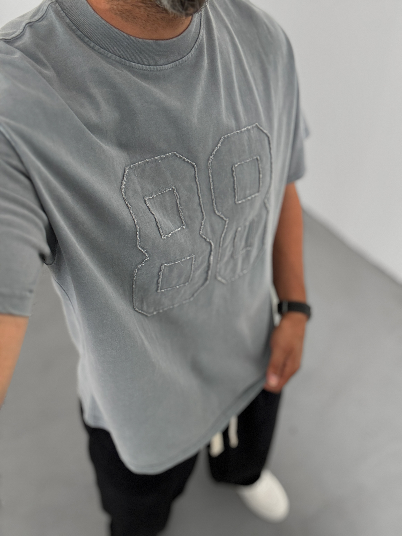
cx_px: 201
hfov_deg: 46.8
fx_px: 465
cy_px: 268
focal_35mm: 30
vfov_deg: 60.0
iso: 100
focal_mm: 2.69
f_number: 1.9
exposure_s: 1/60
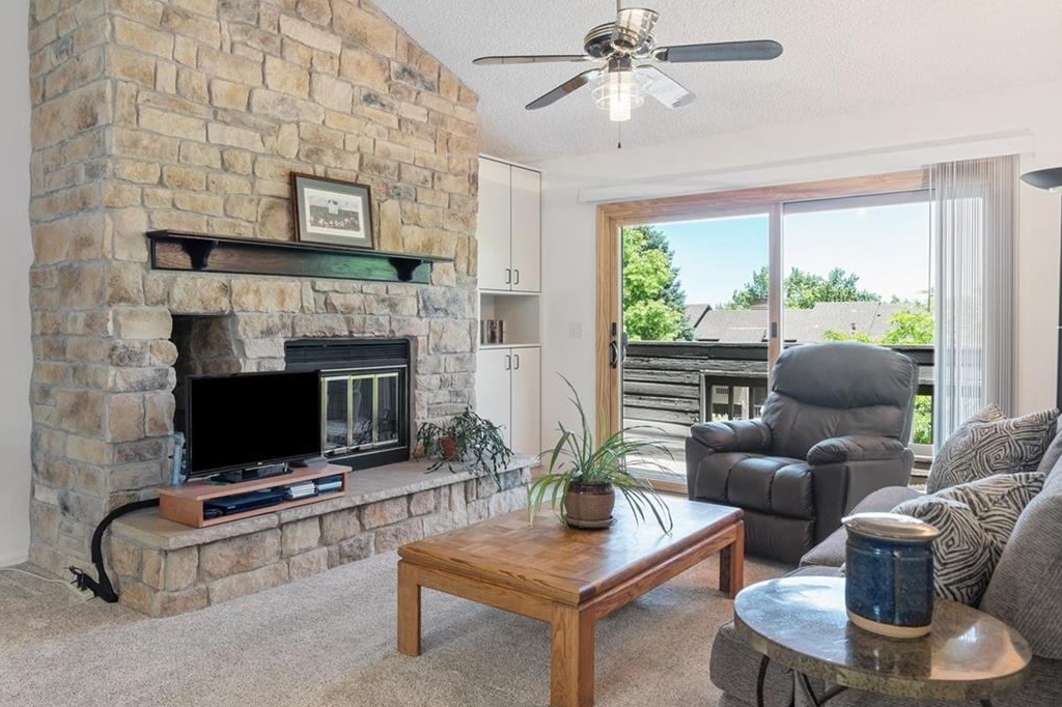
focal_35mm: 25
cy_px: 335
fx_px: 737
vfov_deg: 51.2
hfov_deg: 71.3
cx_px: 475
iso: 100
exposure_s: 1/2
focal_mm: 16
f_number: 6.7
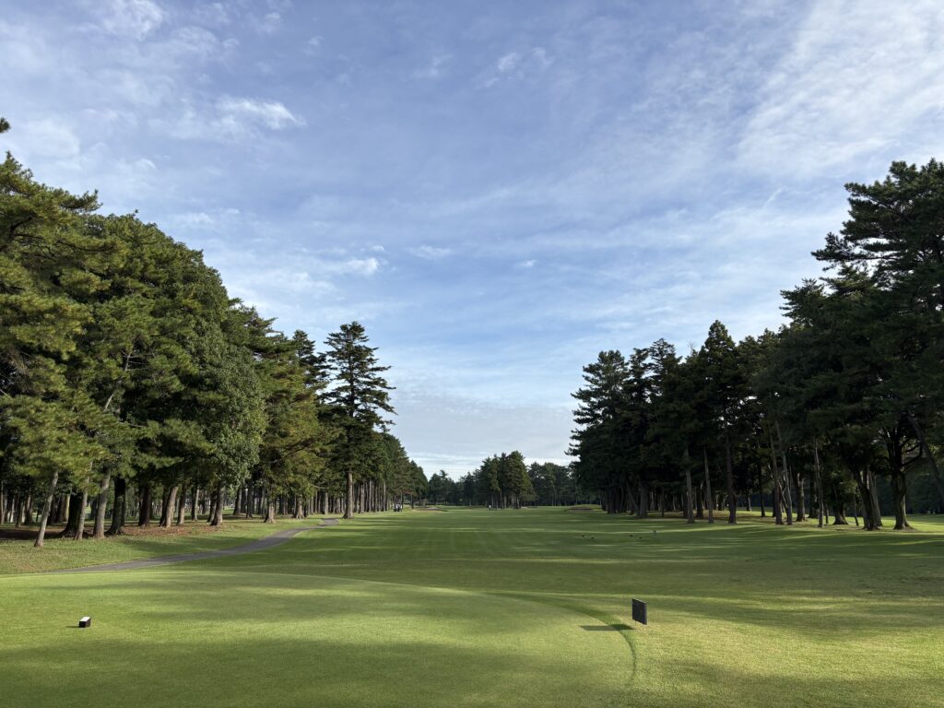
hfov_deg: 67.3
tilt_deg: +13.3
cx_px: 472
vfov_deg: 53.1
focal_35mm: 26
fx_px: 709
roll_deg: +0.9
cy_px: 354
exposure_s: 1/3279
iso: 50
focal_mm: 5.96
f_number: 1.6
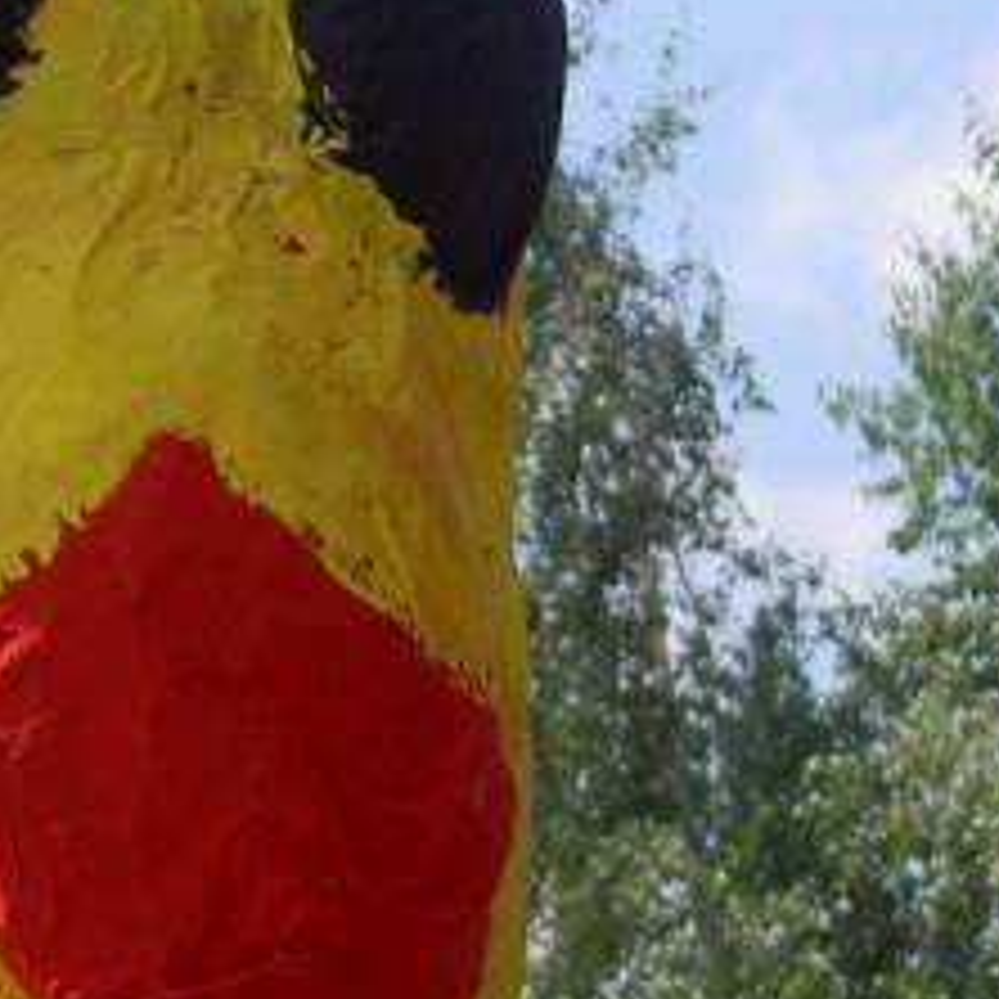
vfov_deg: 4.7
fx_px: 12081
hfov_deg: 4.7
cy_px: 860
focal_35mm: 370
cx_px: 130
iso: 100
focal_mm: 24
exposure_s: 1/500
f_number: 4.9
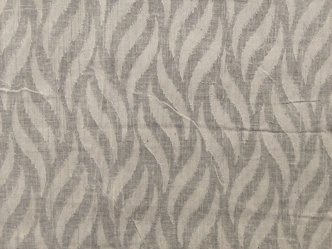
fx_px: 249
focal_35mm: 26
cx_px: 166
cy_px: 124
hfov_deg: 67.3
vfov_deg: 53.1
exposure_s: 1/100
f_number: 2
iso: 100
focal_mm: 2.78
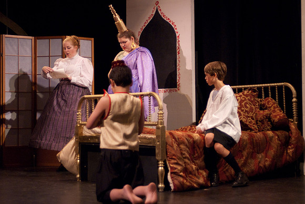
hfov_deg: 28.0
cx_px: 152
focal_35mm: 72
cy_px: 102
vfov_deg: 19.0
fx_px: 611
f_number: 2.8
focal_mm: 48
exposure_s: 1/80
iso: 1000
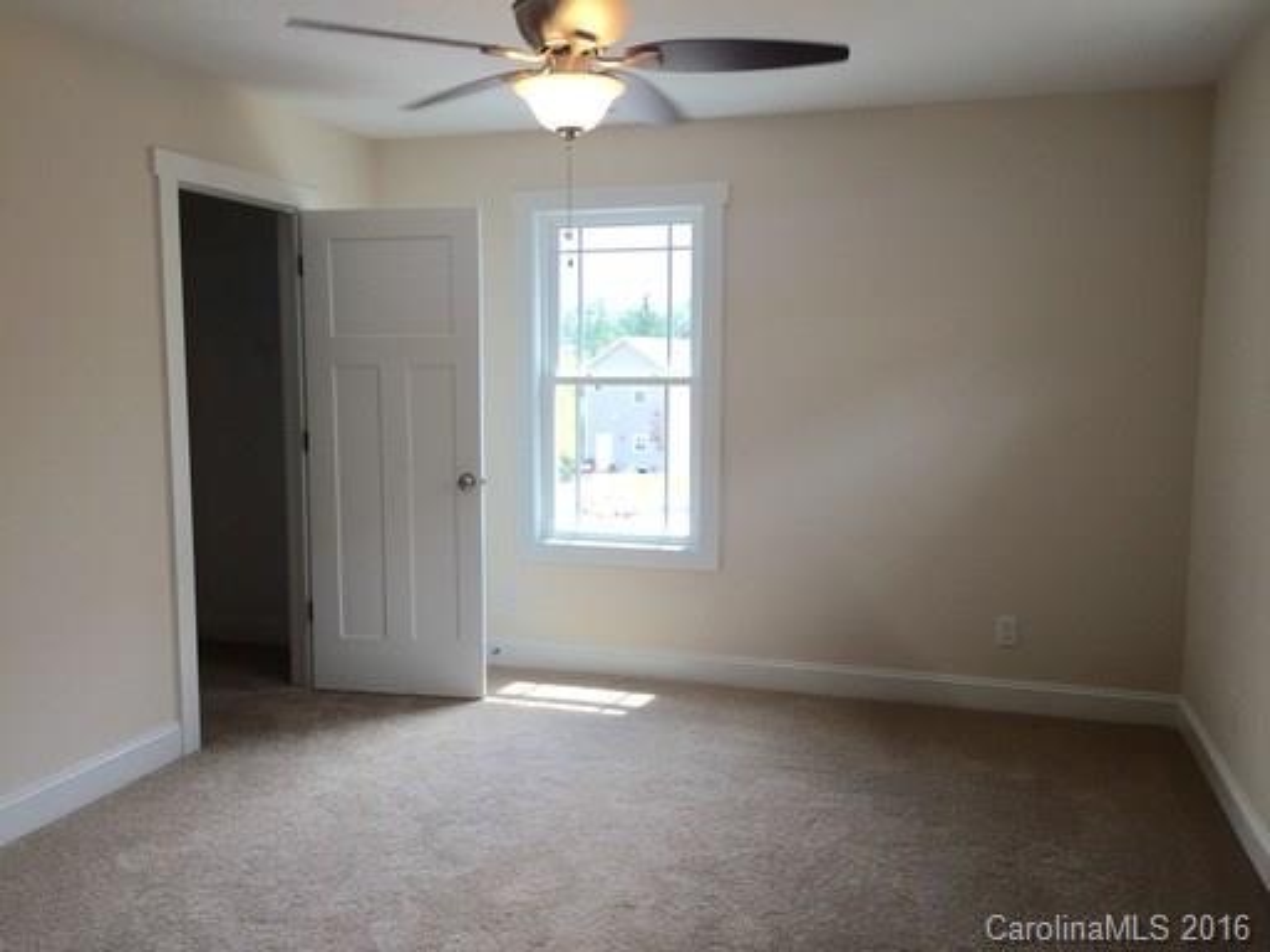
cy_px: 476
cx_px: 635
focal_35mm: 29
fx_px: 1064
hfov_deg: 61.7
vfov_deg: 48.2
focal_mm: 4.15
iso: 40
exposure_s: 1/120
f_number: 2.2
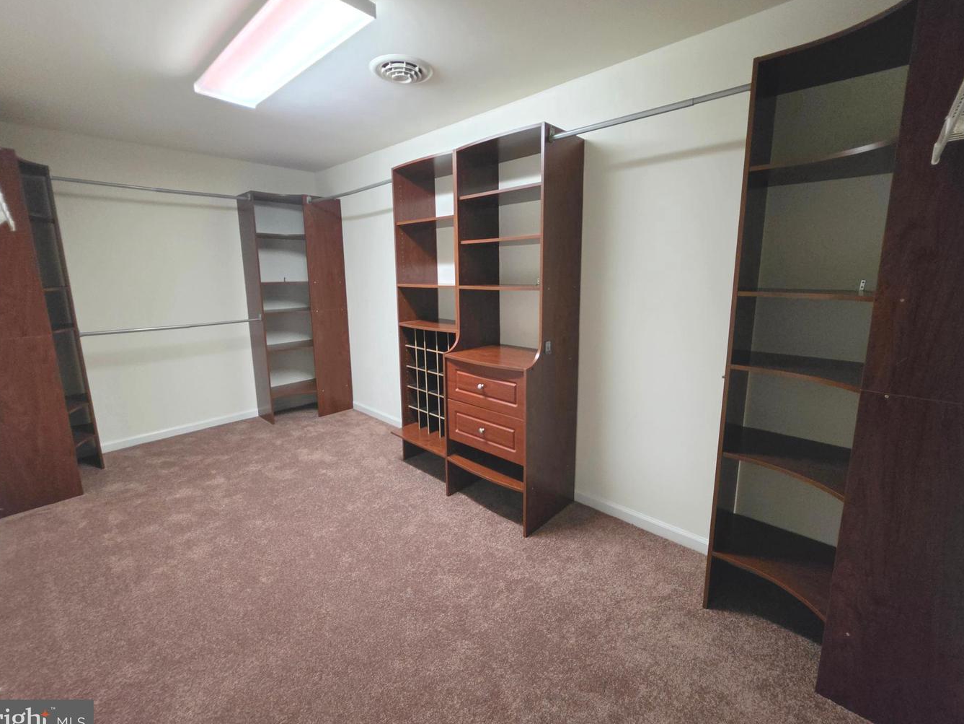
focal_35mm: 14
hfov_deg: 102.1
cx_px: 486
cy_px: 352
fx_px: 390
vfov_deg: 85.7
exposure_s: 1/60
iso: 1000
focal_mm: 2.2
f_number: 1.9
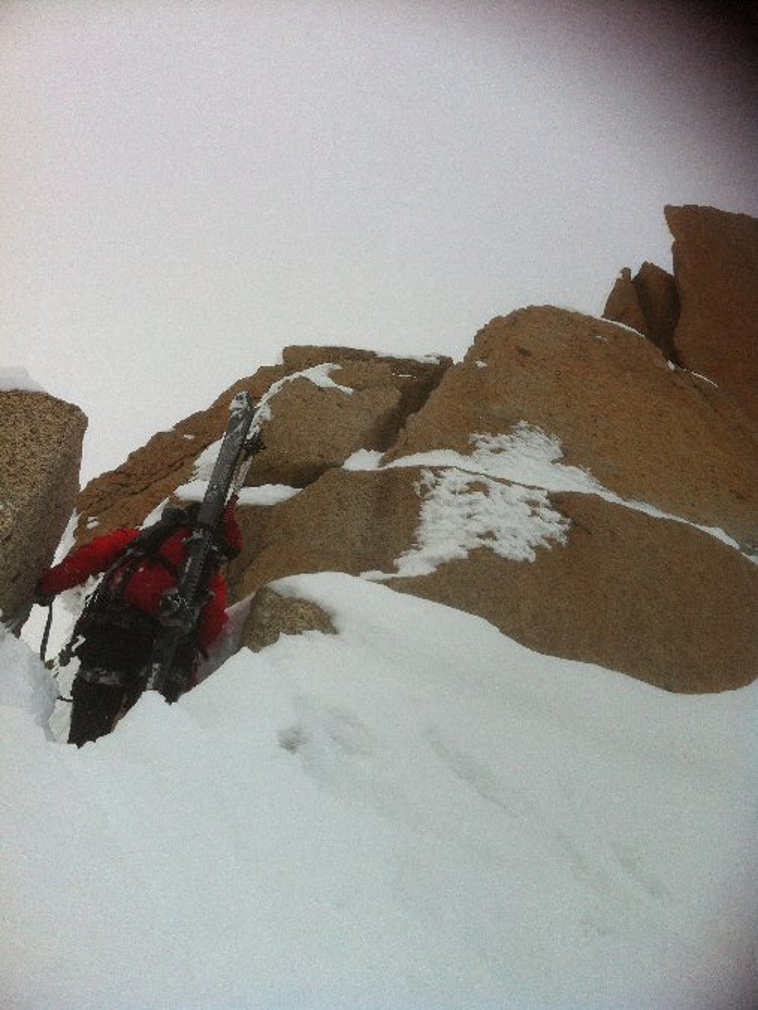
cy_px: 505
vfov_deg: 52.6
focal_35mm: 35
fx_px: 1022
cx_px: 379
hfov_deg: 40.7
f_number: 2.8
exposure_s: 1/838
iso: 80
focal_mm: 3.85
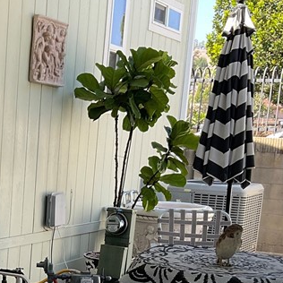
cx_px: -24
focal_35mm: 83
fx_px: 768
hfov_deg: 20.0
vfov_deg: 19.8
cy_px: 324
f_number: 1.8
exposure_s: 1/145
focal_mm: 3
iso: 16
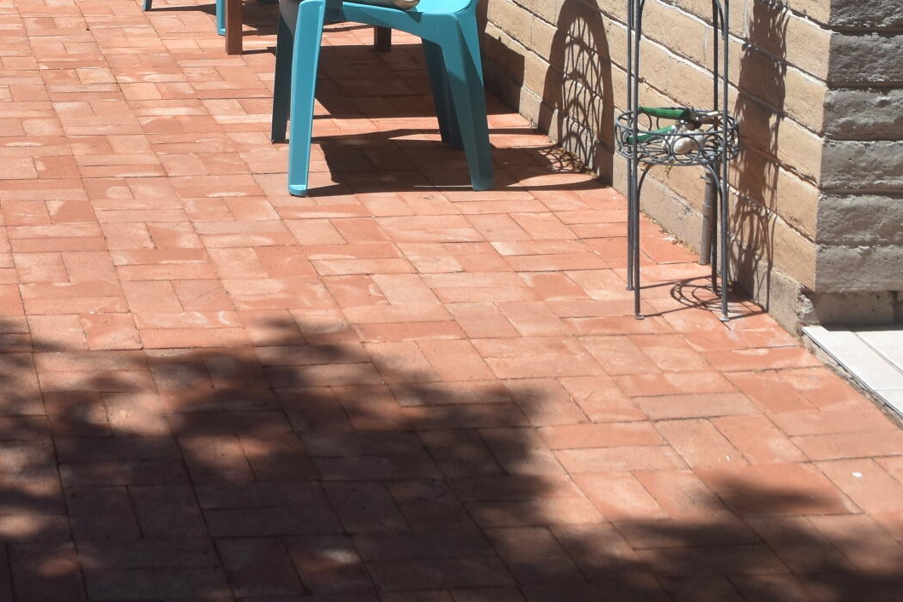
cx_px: 67
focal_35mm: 85
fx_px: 2132
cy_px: -240
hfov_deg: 23.2
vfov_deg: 15.1
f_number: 8
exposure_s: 1/500
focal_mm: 20
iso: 140
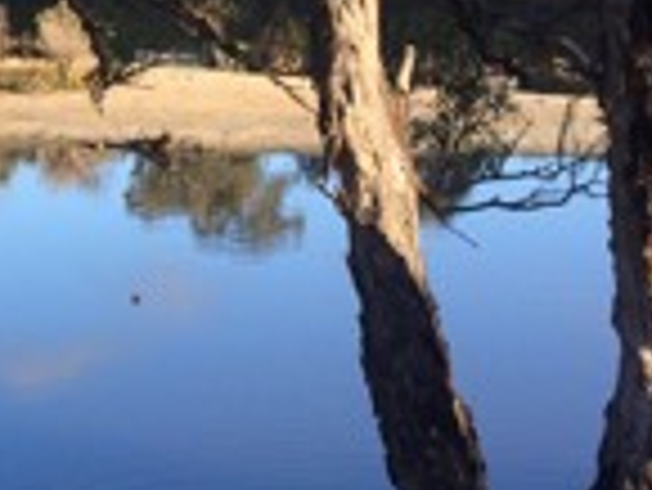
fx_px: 1960
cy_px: 31
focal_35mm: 104
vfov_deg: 14.1
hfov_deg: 17.9
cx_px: -139
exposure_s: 1/733
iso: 40
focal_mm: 4.15
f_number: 2.2
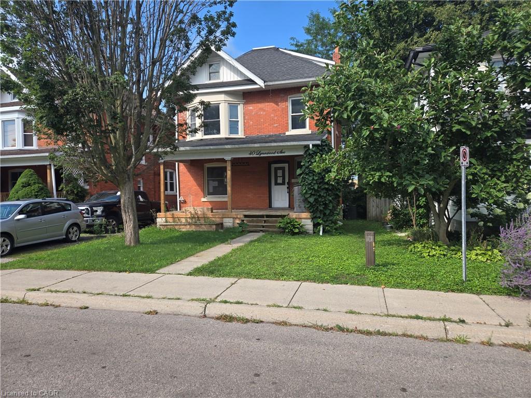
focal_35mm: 23
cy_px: 199
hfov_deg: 73.9
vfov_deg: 58.9
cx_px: 266
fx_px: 353
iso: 25
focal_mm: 5.4
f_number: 1.8
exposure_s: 1/1123
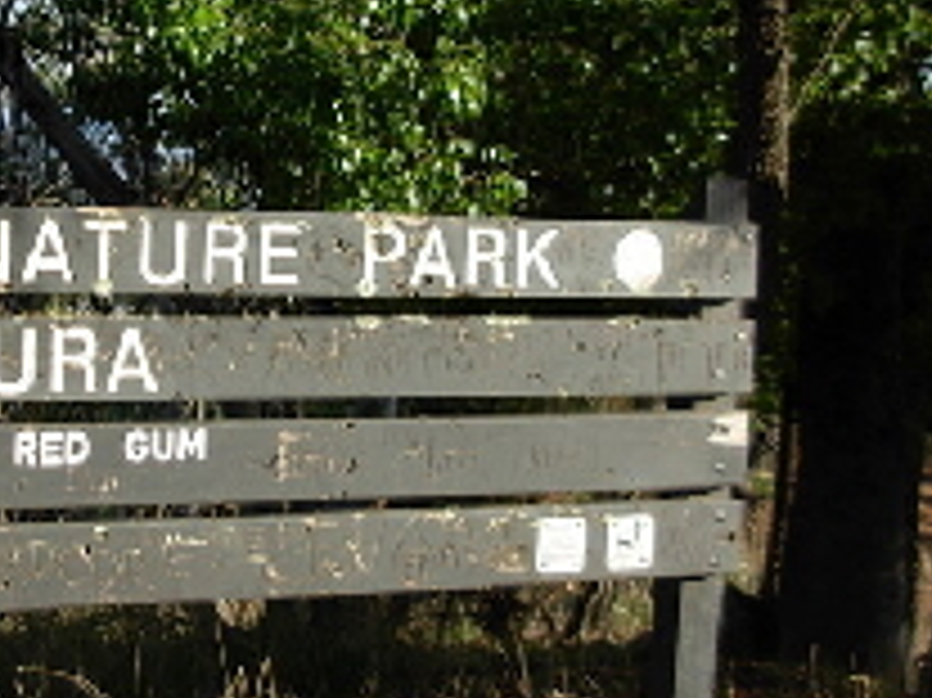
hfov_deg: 21.4
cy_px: 266
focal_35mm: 88
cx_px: -18
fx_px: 2368
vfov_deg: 16.7
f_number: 2.9
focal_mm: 6.3
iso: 79
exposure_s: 1/483
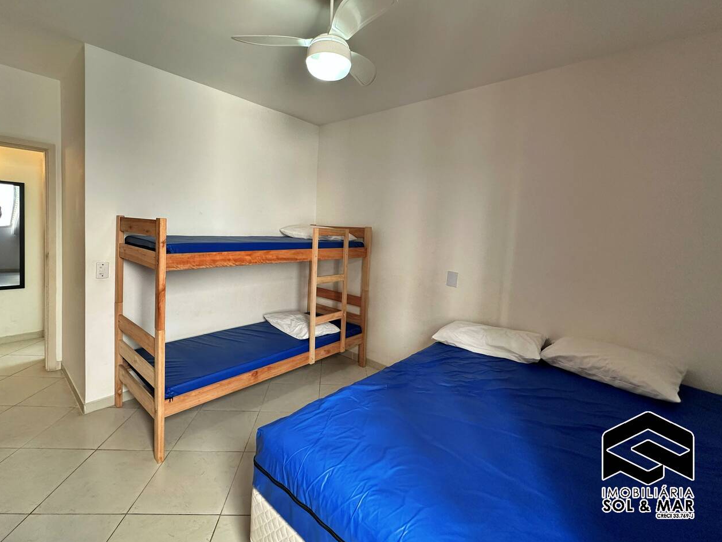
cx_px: 344
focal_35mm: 16
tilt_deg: -3.1
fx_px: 334
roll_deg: -2.9
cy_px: 244
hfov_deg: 94.4
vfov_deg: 77.9
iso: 200
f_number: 2.2
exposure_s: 1/120
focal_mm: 2.22
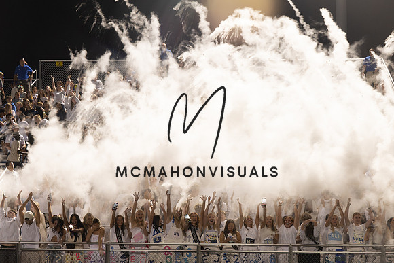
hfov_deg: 23.2
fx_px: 958
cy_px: 164
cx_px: 191
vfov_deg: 15.6
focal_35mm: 88
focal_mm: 70
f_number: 6.3
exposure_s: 1/80
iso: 2500
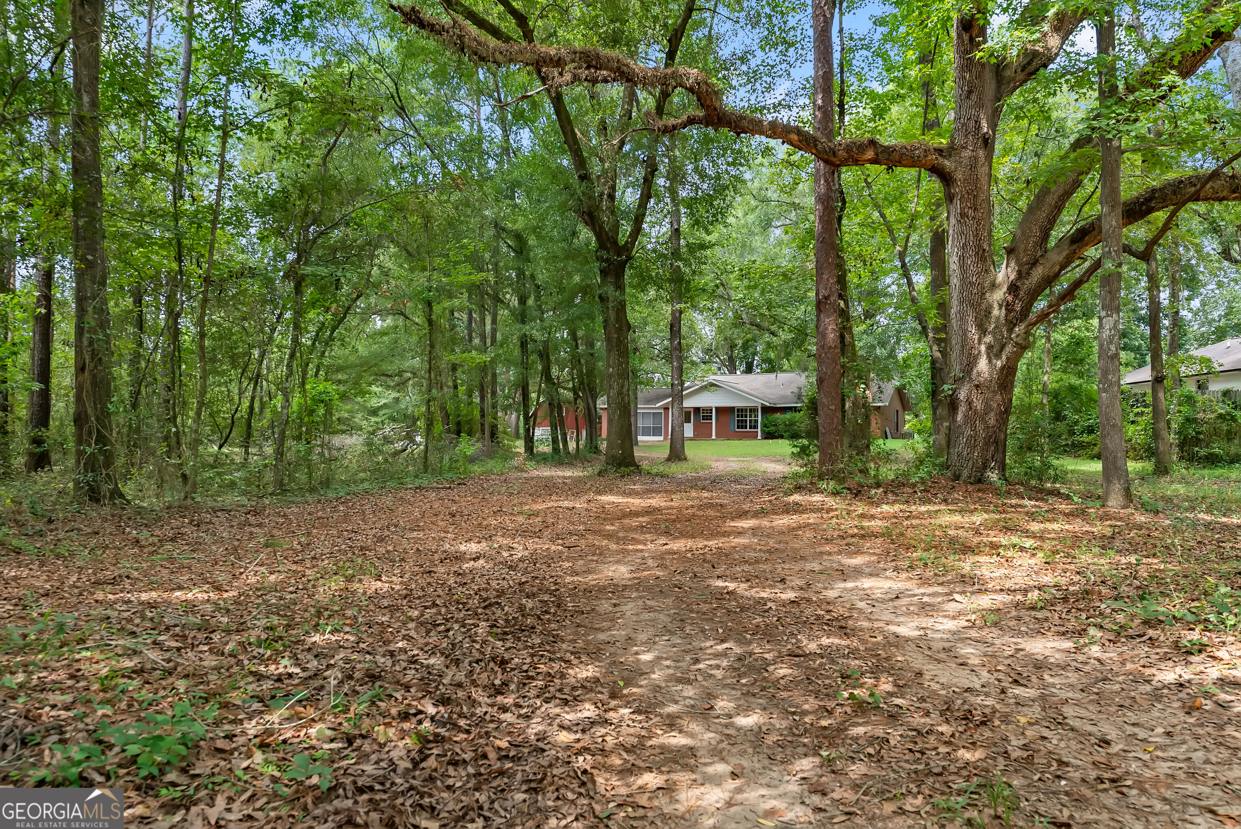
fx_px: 862
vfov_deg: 51.3
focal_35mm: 25
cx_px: 620
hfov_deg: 71.5
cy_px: 414
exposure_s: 1/30
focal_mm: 25
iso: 200
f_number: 5.6
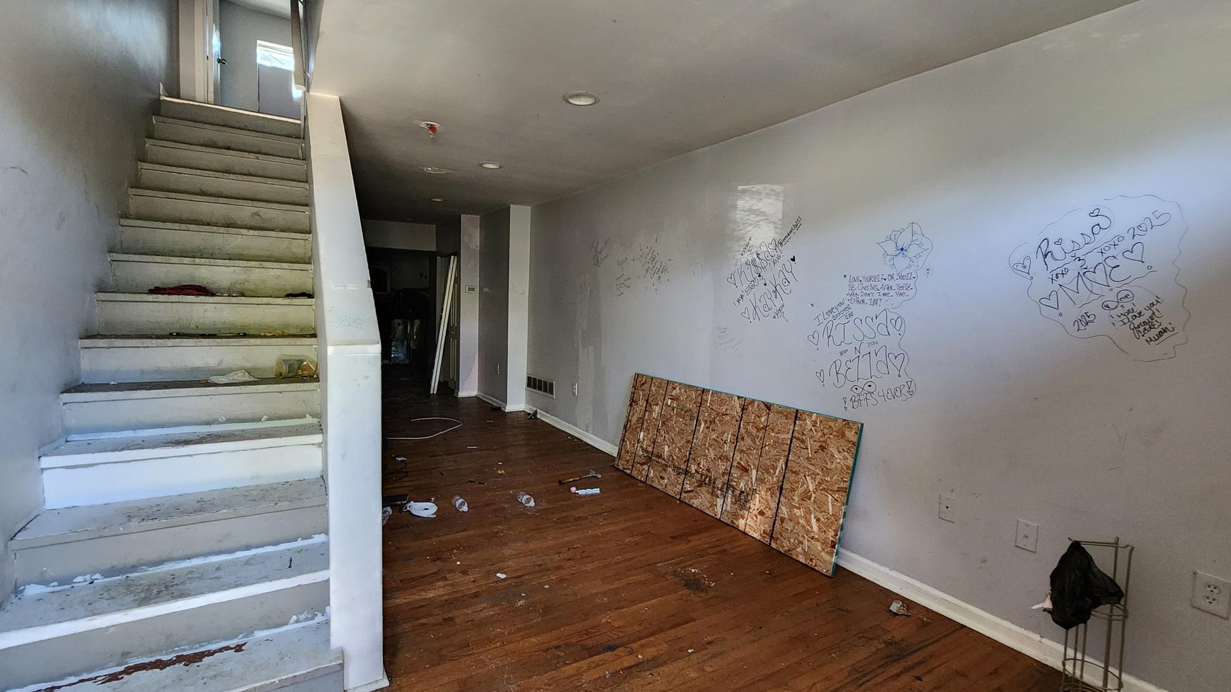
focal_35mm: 15
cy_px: 332
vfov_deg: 70.5
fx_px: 490
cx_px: 610
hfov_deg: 103.0
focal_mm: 2.2
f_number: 2.2
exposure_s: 1/30
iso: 500
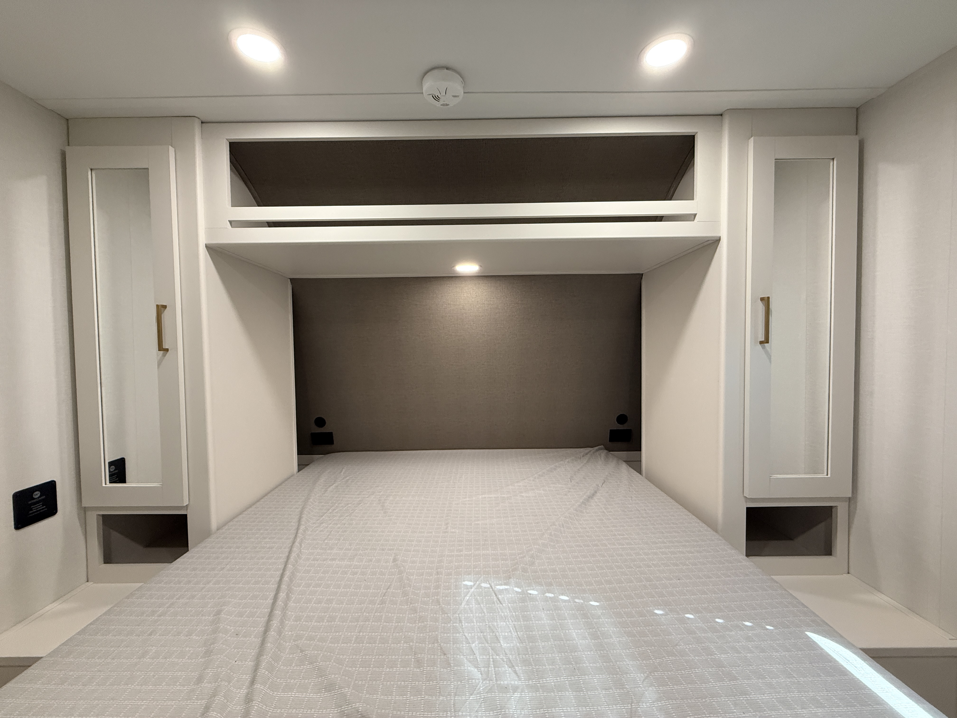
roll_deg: +0.3
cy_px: 359
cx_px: 478
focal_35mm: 14
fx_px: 387
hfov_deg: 102.1
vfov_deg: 85.7
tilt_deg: -0.7
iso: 320
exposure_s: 1/97
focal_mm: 2.22
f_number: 2.2
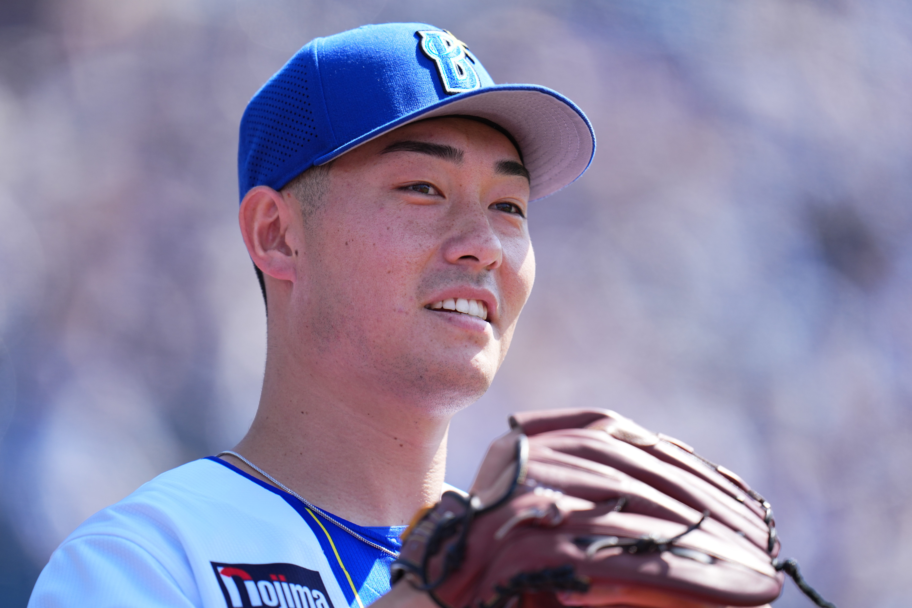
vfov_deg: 3.4
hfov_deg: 5.2
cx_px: 456
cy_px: 304
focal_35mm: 400
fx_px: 10133
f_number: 2.8
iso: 400
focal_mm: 400
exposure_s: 1/2000
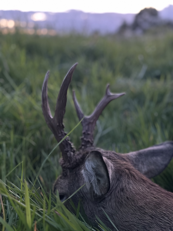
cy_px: 116
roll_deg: +1.4
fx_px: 320
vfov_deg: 39.7
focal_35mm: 48
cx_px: 86
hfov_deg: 30.3
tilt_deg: -13.8
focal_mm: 6.86
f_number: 1.78
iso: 1000
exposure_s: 1/30
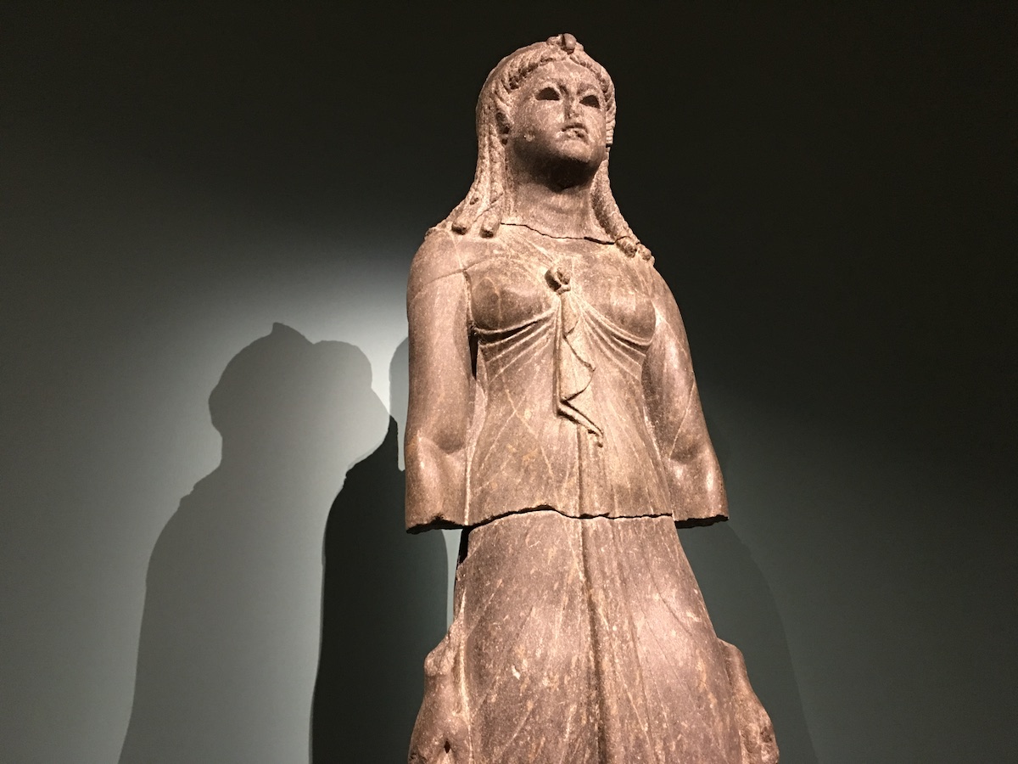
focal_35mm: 29
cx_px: 509
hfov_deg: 61.7
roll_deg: +3.0
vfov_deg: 48.2
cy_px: 382
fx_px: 853
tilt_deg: +21.8
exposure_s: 1/4
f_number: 2.2
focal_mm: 4.15
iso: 80
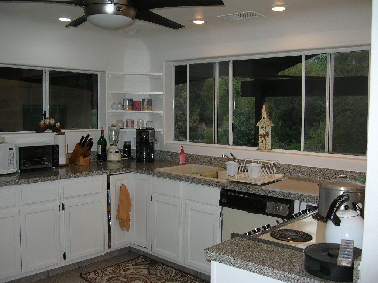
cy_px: 142
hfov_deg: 50.1
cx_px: 189
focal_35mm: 37
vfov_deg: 38.7
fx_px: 404
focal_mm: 6.2
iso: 53
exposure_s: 1/60.1
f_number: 2.7
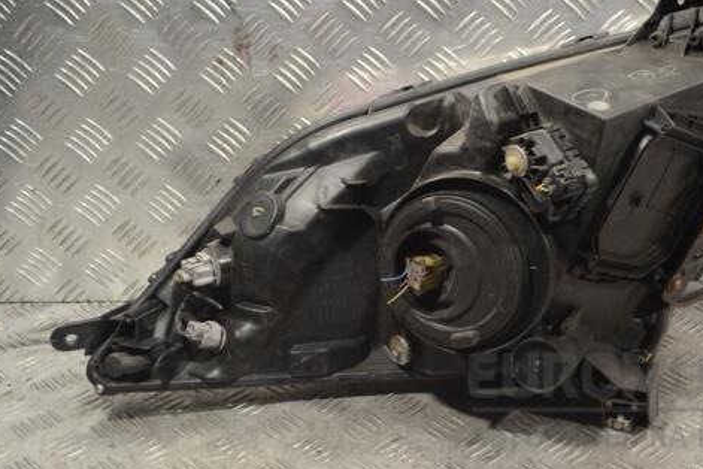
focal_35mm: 65
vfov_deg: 20.9
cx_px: 440
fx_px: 1269
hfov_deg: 30.8
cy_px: 176
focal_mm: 34
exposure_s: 1/30
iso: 200
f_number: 5
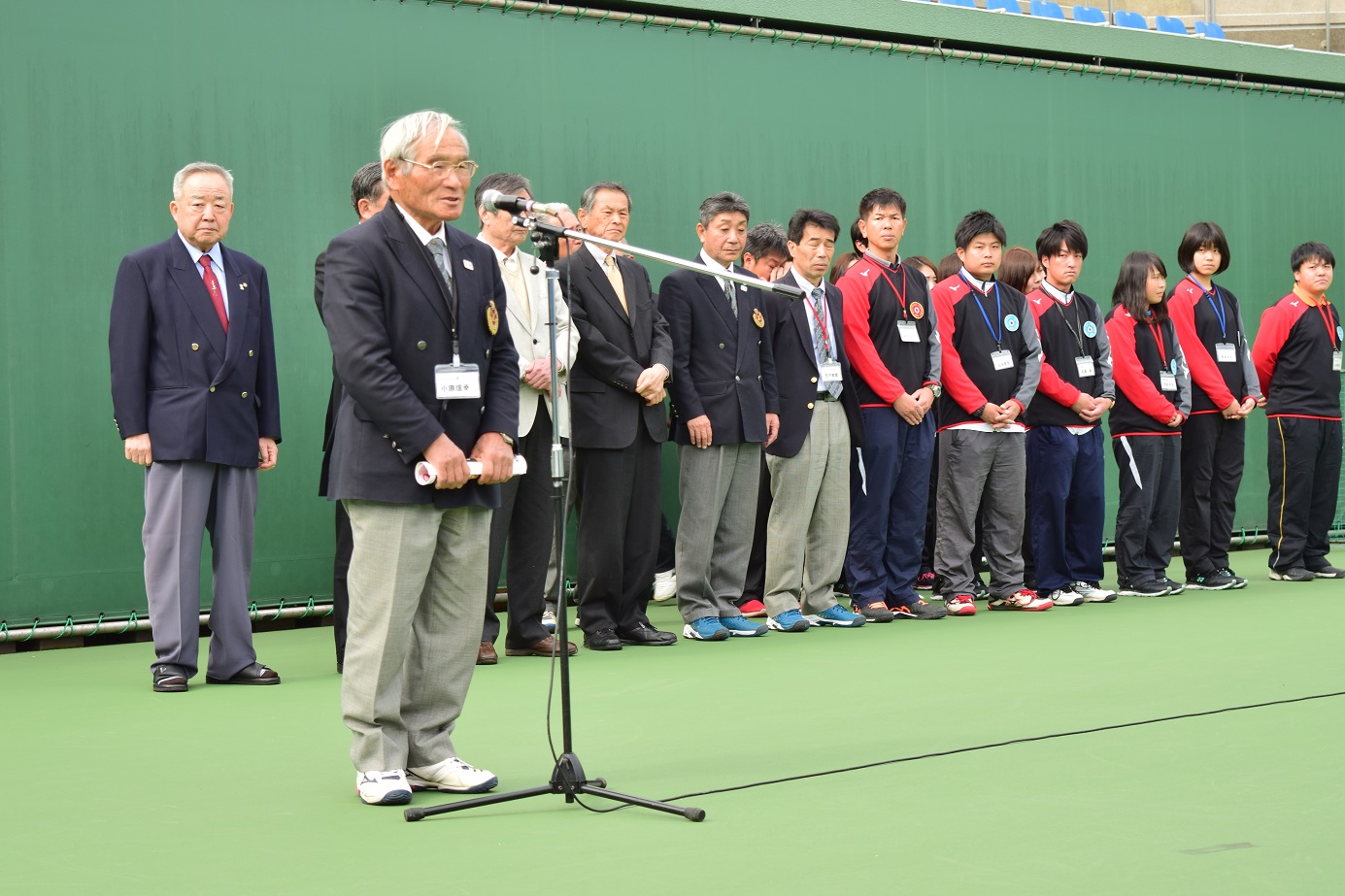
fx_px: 2914
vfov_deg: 17.5
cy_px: 432
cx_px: 635
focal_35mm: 78
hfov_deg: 26.0
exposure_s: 1/200
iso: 100
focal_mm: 48
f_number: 5.3
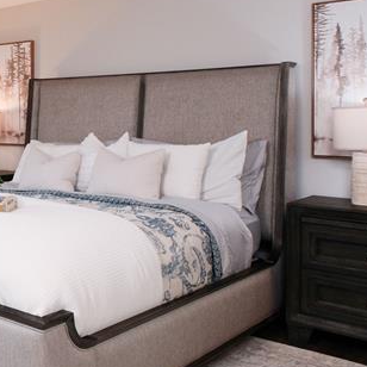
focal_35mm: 48
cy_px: 123
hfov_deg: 30.8
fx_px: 576
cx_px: -55
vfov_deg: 35.0
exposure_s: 1/60
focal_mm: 11.5
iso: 640
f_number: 7.1
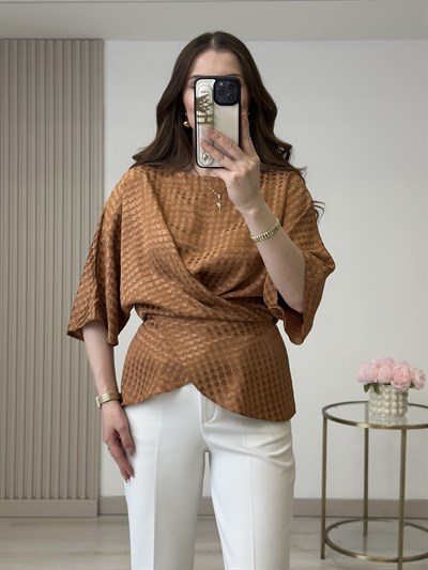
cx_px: 214
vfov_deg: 39.6
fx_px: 791
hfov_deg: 30.3
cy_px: 285
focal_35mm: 48
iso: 80
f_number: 1.78
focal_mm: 6.86
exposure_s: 1/355
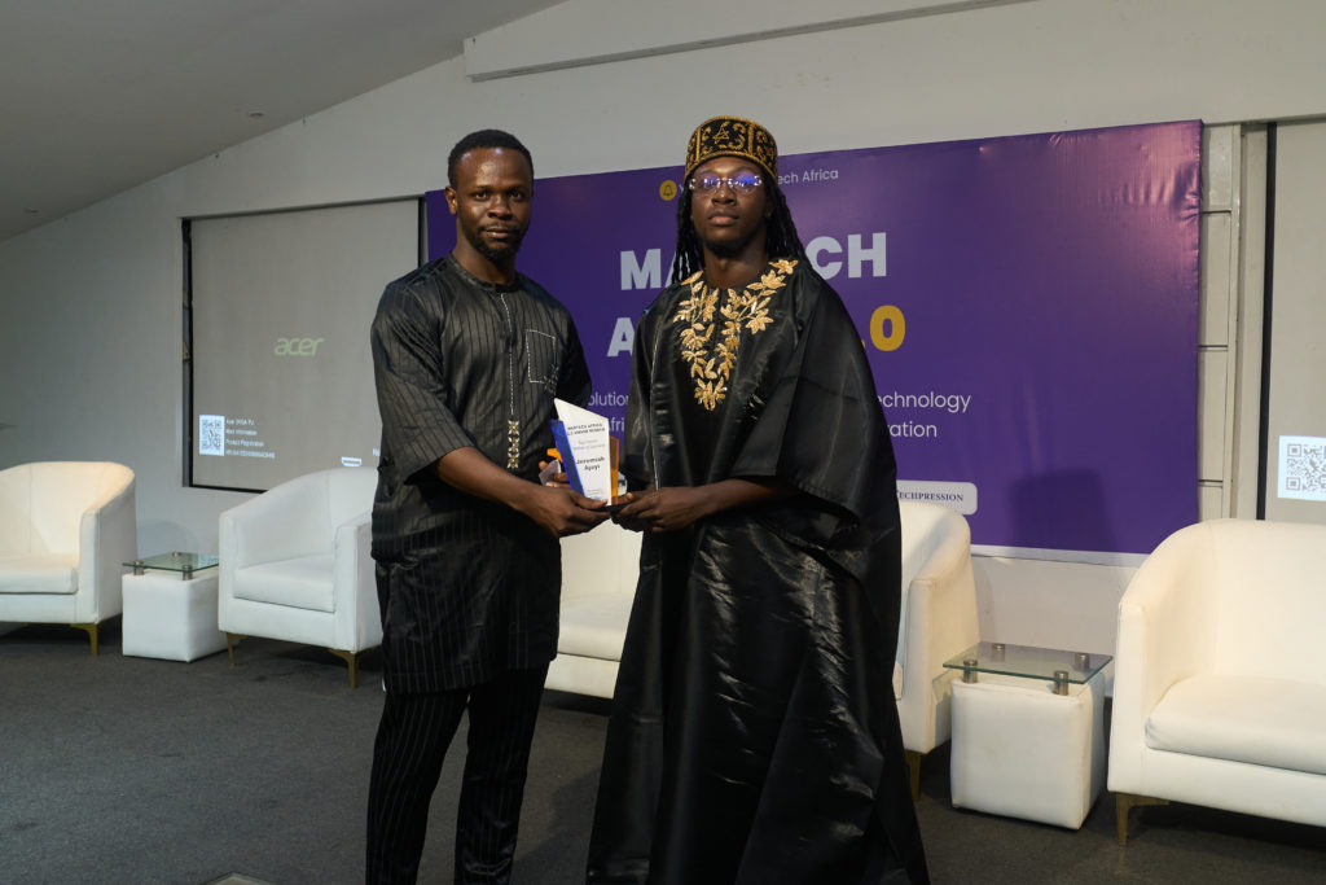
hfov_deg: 61.9
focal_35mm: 30
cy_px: 442
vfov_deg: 43.6
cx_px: 663
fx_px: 1105
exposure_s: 1/160
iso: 800
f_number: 3.5
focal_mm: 20
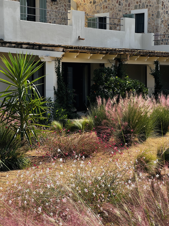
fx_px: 501
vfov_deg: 25.3
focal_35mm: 77
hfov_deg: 19.1
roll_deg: +0.0
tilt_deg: -3.0
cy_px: 113
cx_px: 84
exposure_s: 1/567
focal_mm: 9
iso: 25
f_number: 2.8
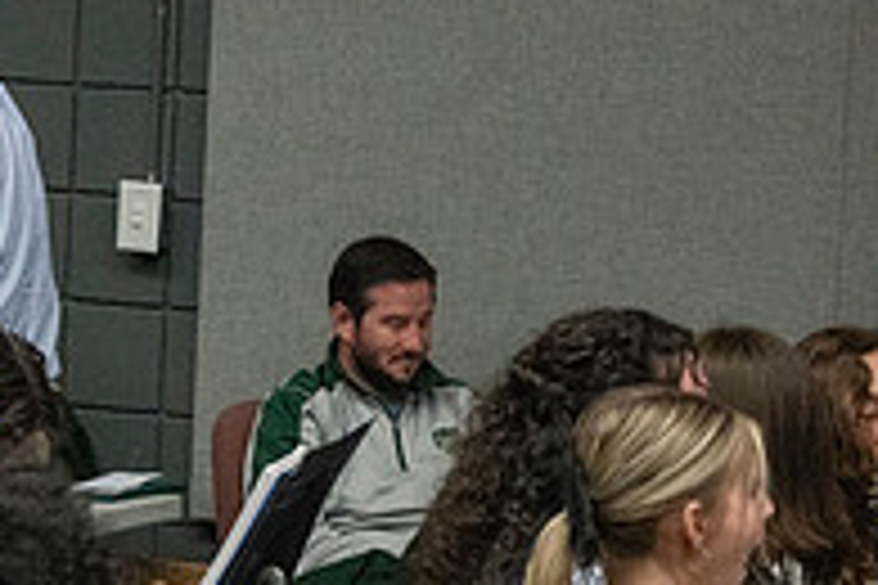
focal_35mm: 208
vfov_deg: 6.6
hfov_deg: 9.6
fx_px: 5072
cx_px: -419
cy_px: 88
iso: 10000
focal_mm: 70
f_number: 4
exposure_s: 1/500
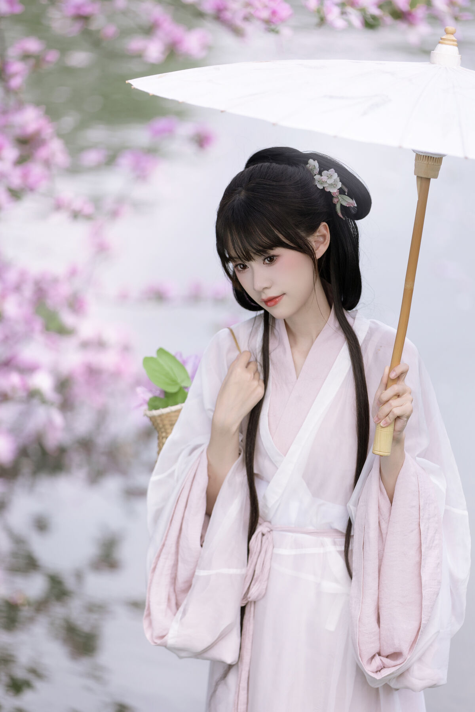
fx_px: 3265
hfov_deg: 8.3
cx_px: 238
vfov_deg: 12.5
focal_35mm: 165
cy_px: 356
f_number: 2.8
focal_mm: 165
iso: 160
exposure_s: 1/800
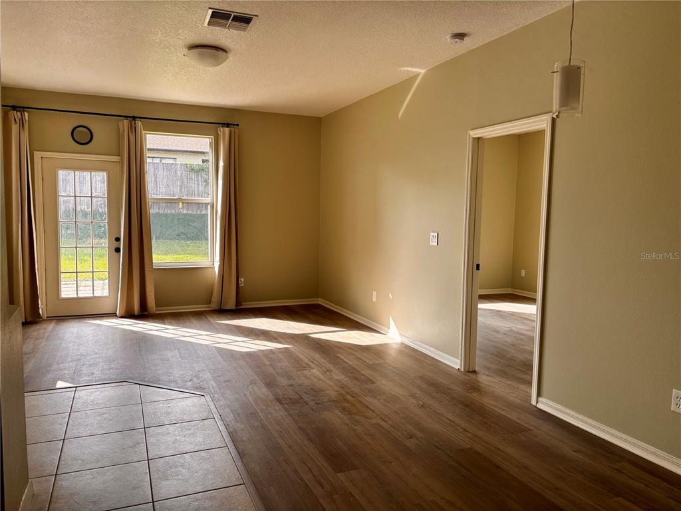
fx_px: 511
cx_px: 340
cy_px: 256
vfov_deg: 53.1
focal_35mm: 26
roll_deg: -0.7
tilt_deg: -5.0
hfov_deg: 67.3
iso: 50
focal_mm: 5.96
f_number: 1.6
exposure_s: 1/355
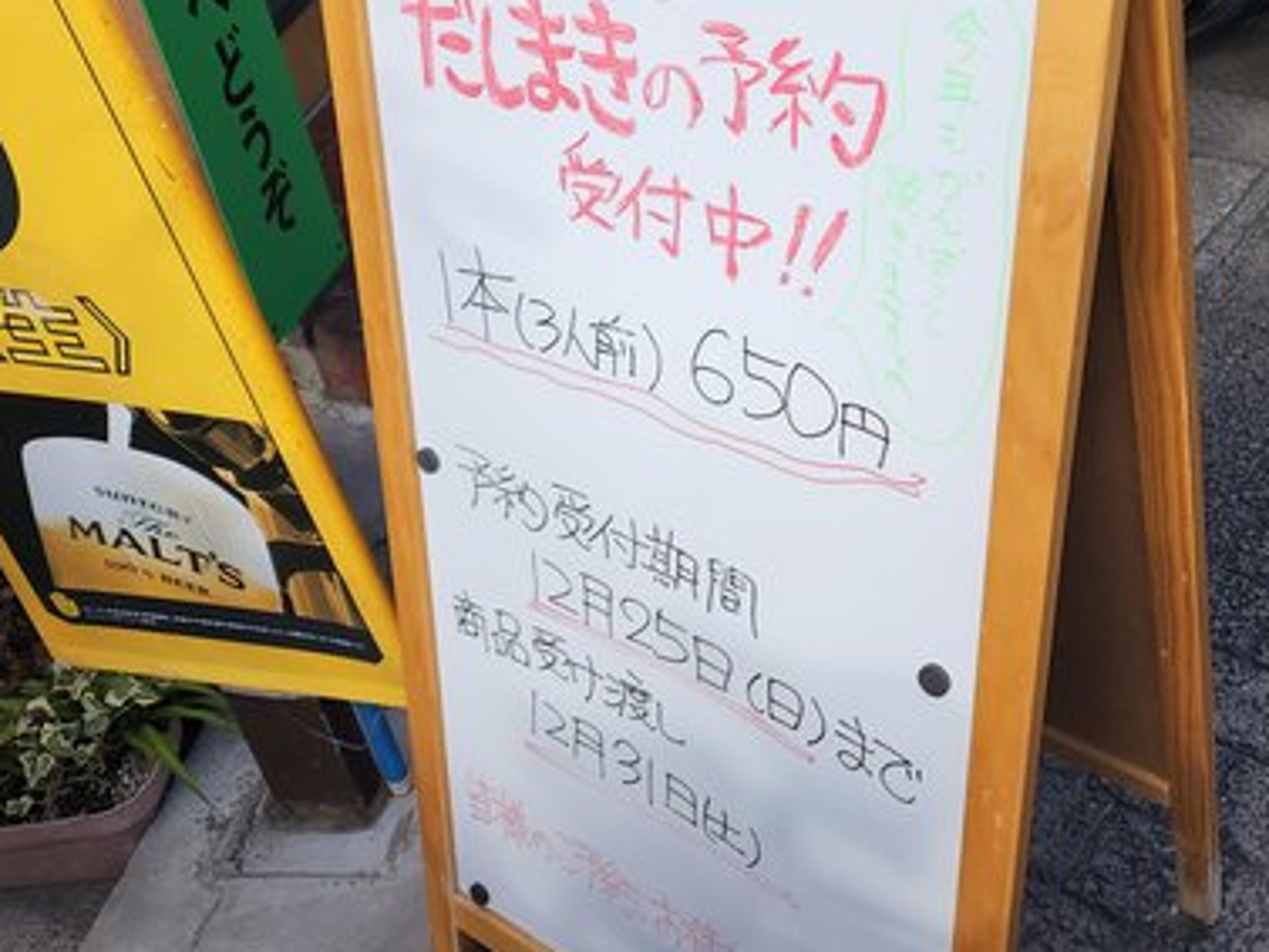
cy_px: 424
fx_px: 1430
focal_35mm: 39
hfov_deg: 47.6
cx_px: 751
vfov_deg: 36.8
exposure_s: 1/251
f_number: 1.8
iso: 12
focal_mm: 6.4
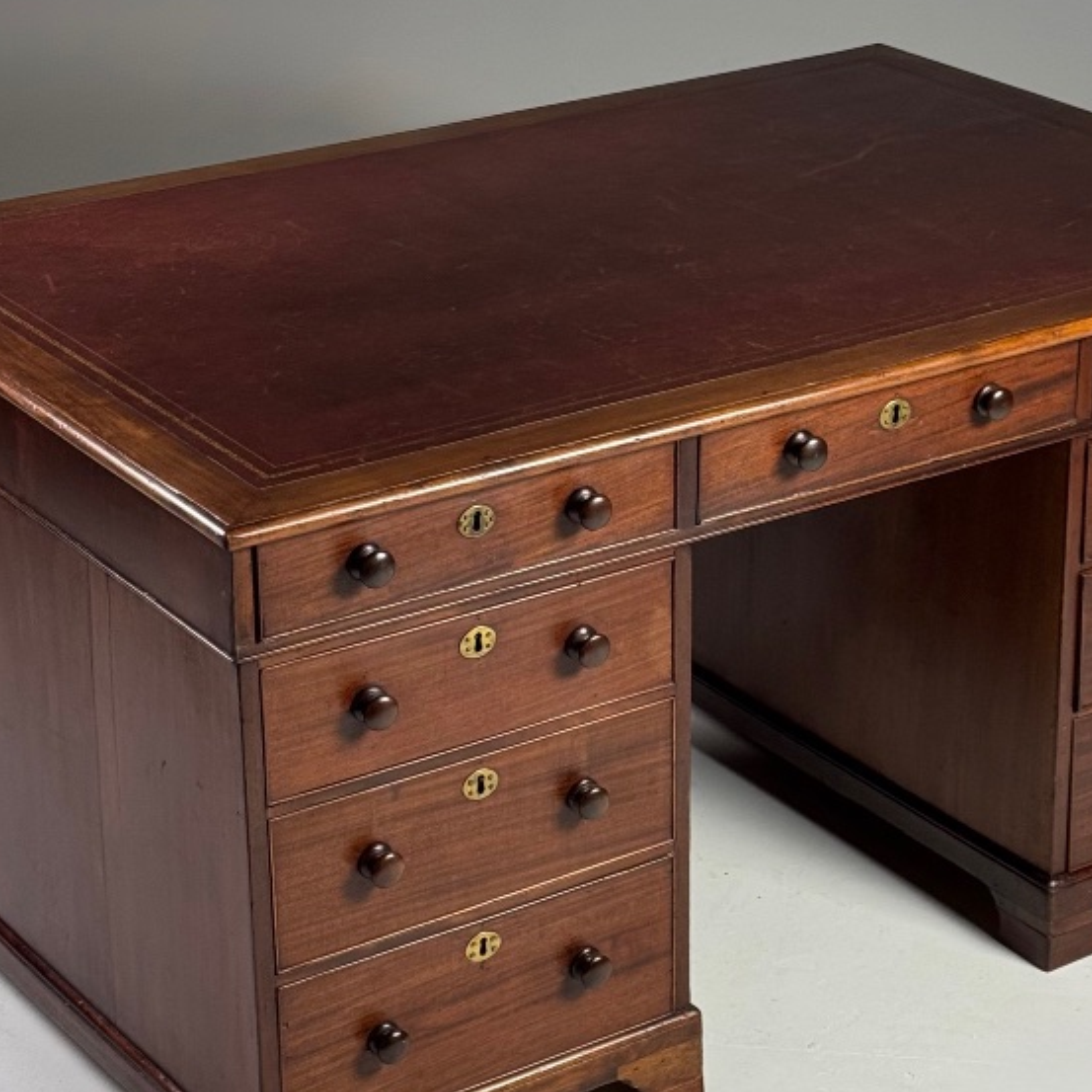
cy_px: 507
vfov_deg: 18.9
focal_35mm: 92
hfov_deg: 18.9
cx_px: 646
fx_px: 3284
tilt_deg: -21.1
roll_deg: -1.2
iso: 125
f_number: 1.78
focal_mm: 6.76
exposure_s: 1/50
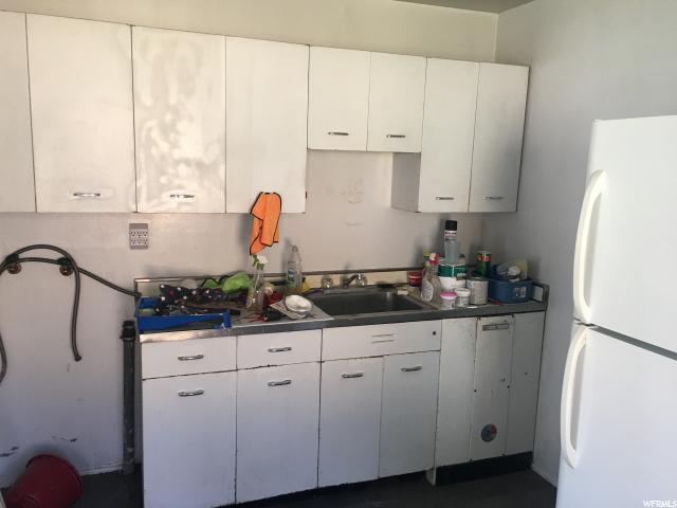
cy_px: 254
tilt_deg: -8.3
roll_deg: -2.9
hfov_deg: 61.7
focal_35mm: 29
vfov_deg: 48.2
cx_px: 338
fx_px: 567
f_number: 2.2
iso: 50
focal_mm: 4.15
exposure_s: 1/33
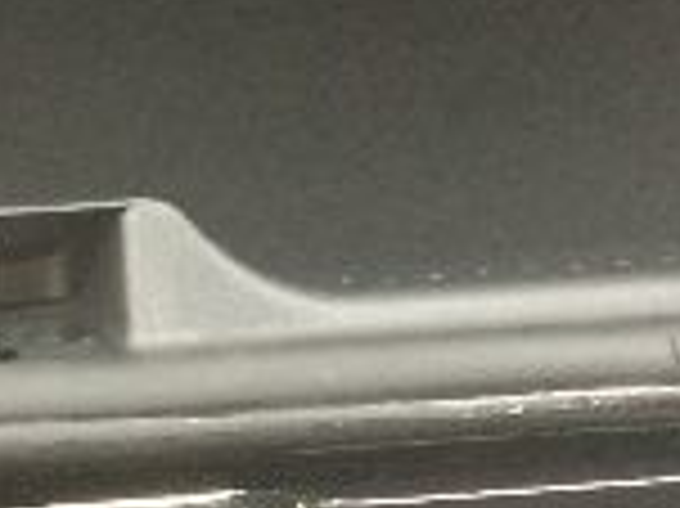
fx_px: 3396
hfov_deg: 11.2
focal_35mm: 173
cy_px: -600
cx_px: -153
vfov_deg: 8.1
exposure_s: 1/25
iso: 320
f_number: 2.2
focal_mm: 4.15
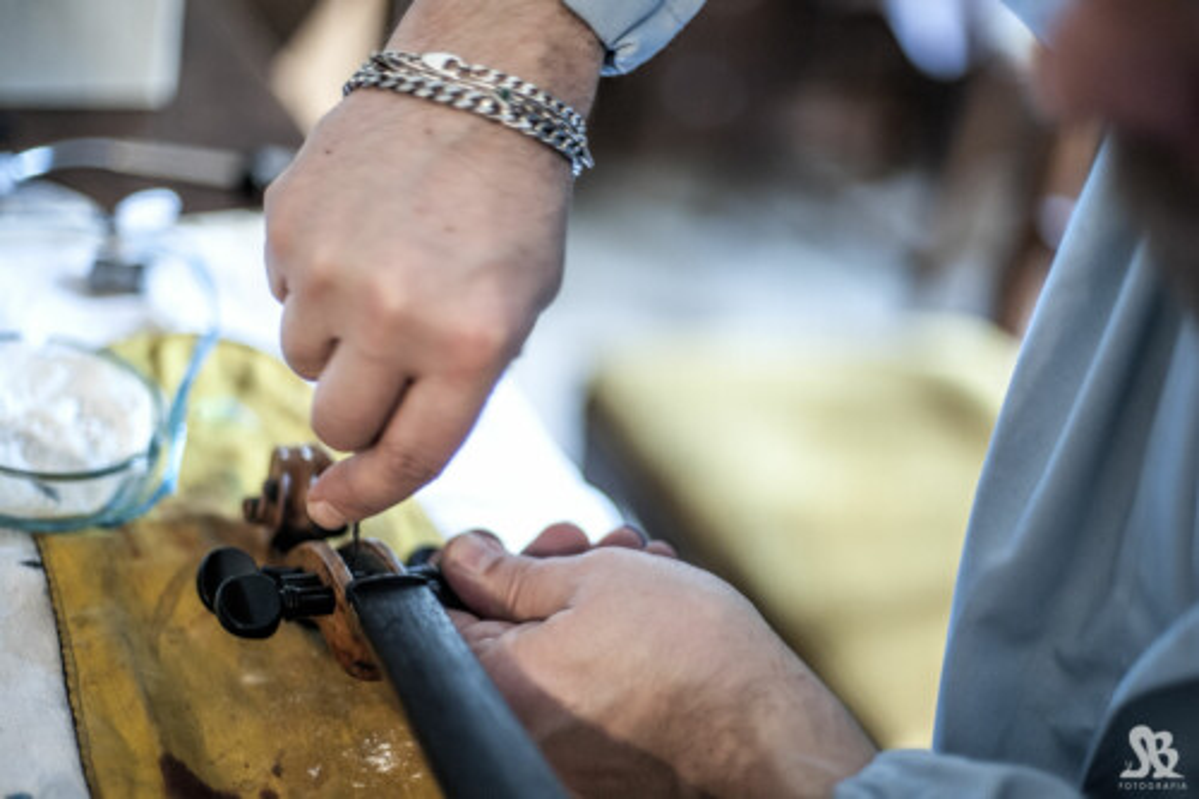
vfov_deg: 27.0
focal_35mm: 50
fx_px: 1665
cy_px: 400
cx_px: 600
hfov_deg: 39.6
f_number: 1.4
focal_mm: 50
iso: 1250
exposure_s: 1/160
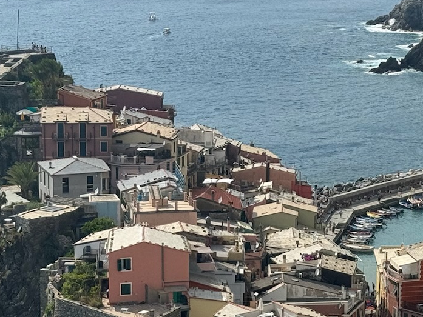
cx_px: 337
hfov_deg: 13.9
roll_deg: -0.5
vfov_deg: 10.5
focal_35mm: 141
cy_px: 127
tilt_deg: -9.0
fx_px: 1723
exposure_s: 1/6410
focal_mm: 6.76
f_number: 1.78
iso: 80
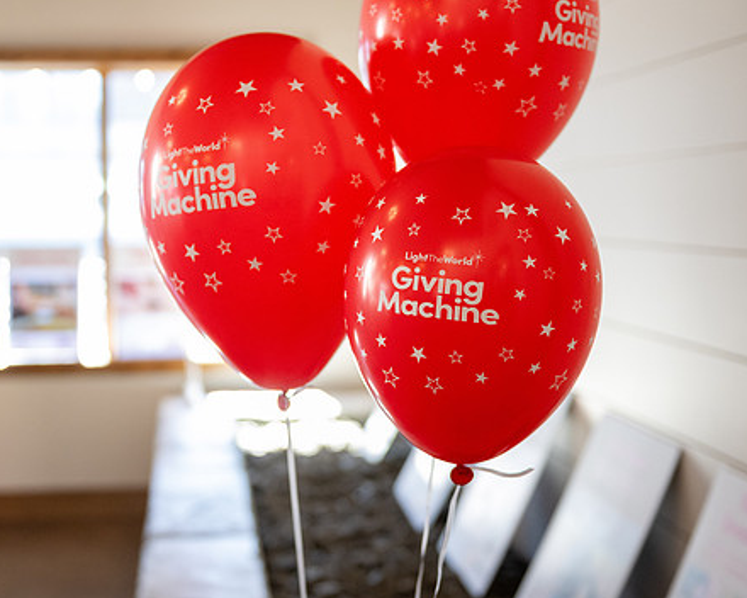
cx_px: 307
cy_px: 298
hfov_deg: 35.9
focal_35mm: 52
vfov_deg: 29.1
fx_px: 1150
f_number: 2.8
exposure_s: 1/250
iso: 2000
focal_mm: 42
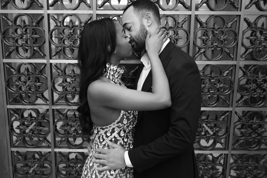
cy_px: 89
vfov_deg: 42.3
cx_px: 134
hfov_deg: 60.3
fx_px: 230
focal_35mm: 31
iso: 6400
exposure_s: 1/125
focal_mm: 31
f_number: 4
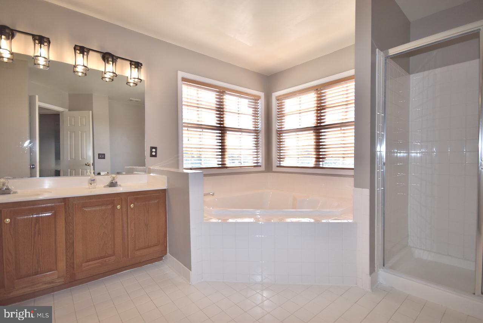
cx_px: 242
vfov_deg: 69.7
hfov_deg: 92.4
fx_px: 231
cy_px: 162
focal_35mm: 17
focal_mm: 11.5
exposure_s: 1/125
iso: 400
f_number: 5.6
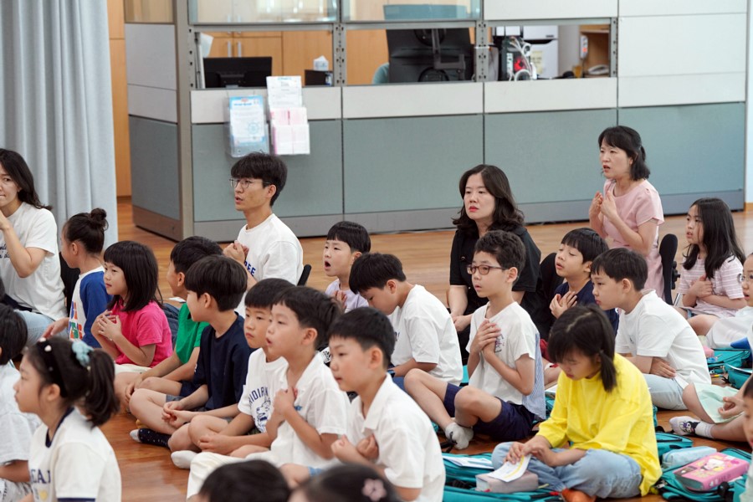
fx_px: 1966
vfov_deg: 14.6
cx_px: 376
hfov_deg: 21.7
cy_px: 251
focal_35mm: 94
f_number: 4
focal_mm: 94
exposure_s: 1/160
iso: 1600
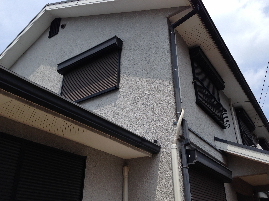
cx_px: 134
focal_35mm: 33
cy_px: 100
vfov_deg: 42.9
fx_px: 256
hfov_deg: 55.4
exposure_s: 1/1595
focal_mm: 4.12
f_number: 2.4
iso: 50
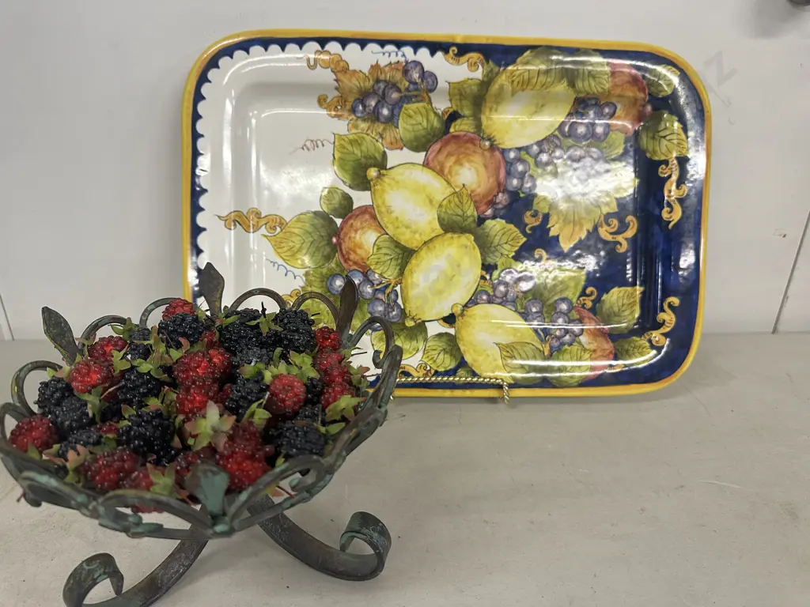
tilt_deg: -25.4
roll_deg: -0.6
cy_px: 304
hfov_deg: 71.6
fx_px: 562
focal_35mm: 24
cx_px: 405
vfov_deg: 56.8
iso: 200
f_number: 1.78
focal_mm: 6.86
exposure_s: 1/100
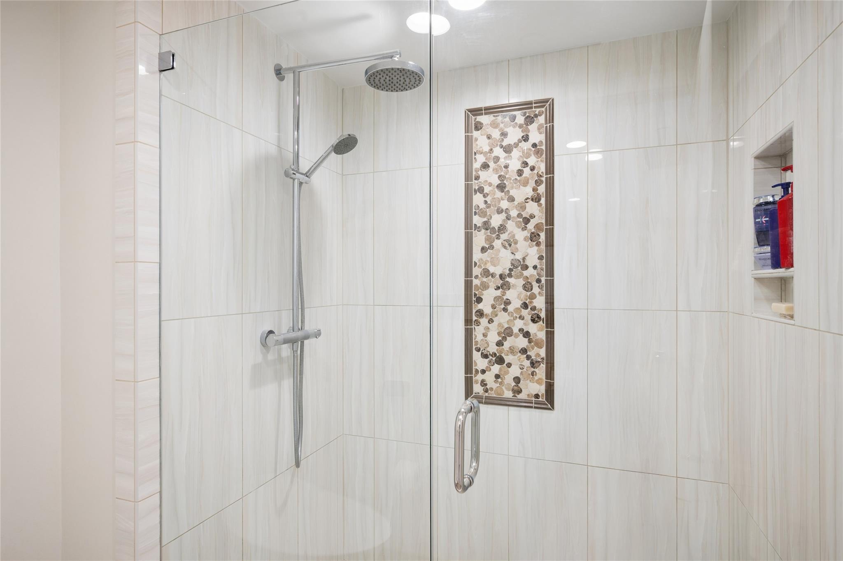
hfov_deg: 86.9
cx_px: 422
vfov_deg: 64.5
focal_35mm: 19
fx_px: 445
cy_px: 280
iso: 250
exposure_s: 1/3.33
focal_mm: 19
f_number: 9
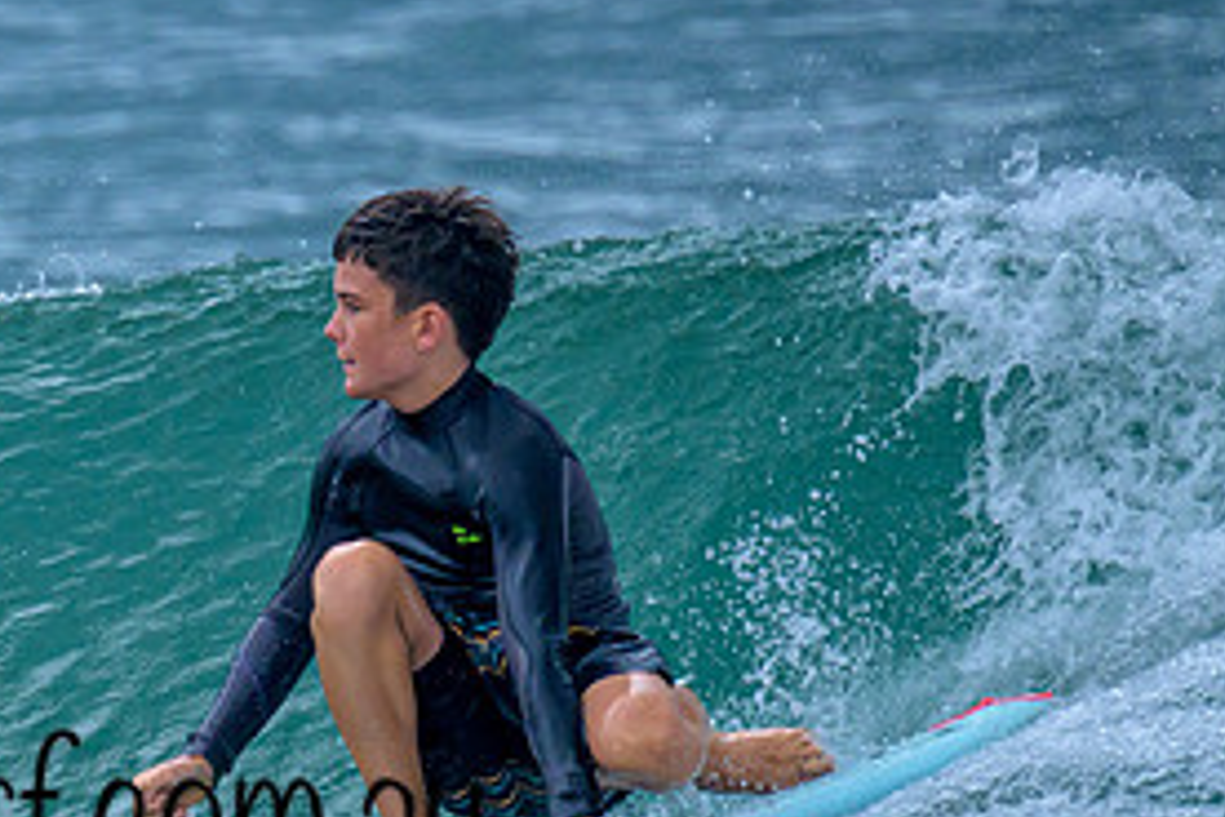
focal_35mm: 1610
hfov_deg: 1.3
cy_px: 443
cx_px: -159
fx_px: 54780
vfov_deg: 0.9
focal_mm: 560
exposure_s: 1/2000
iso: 1100
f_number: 8
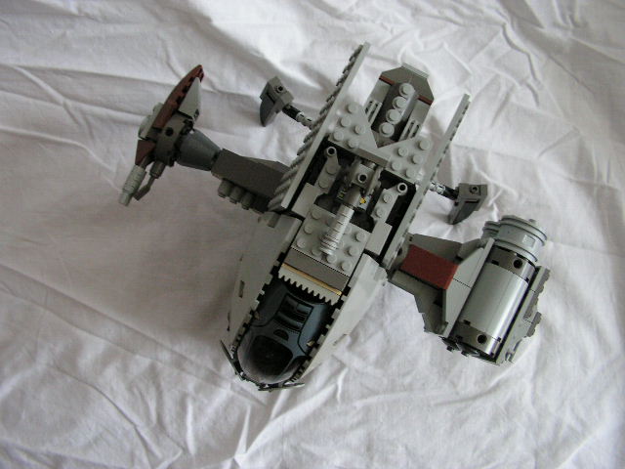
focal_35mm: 36
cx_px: 312
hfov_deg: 51.4
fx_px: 650
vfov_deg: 39.7
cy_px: 234
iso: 200
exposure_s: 1/30
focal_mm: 6
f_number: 3.2
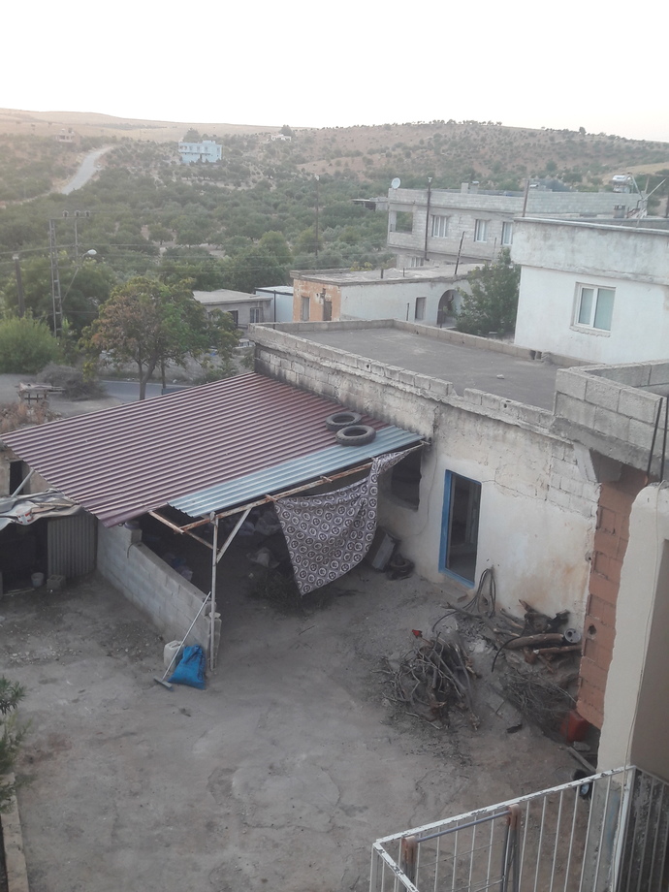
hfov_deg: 49.7
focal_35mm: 28
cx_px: 334
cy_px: 446
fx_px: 722
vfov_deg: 63.4
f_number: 1.9
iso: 40
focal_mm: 3.7
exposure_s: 1/33
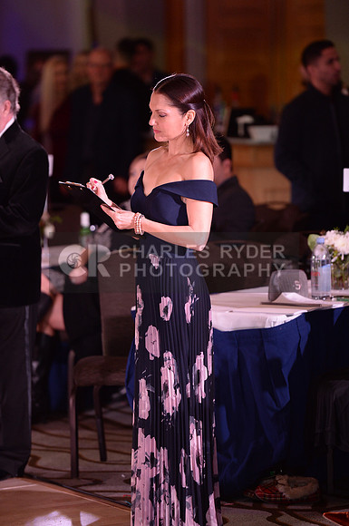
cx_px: 174
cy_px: 263
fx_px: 2917
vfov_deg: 10.3
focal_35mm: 200
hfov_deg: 6.8
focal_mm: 200
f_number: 2.8
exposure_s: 1/250
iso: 2000
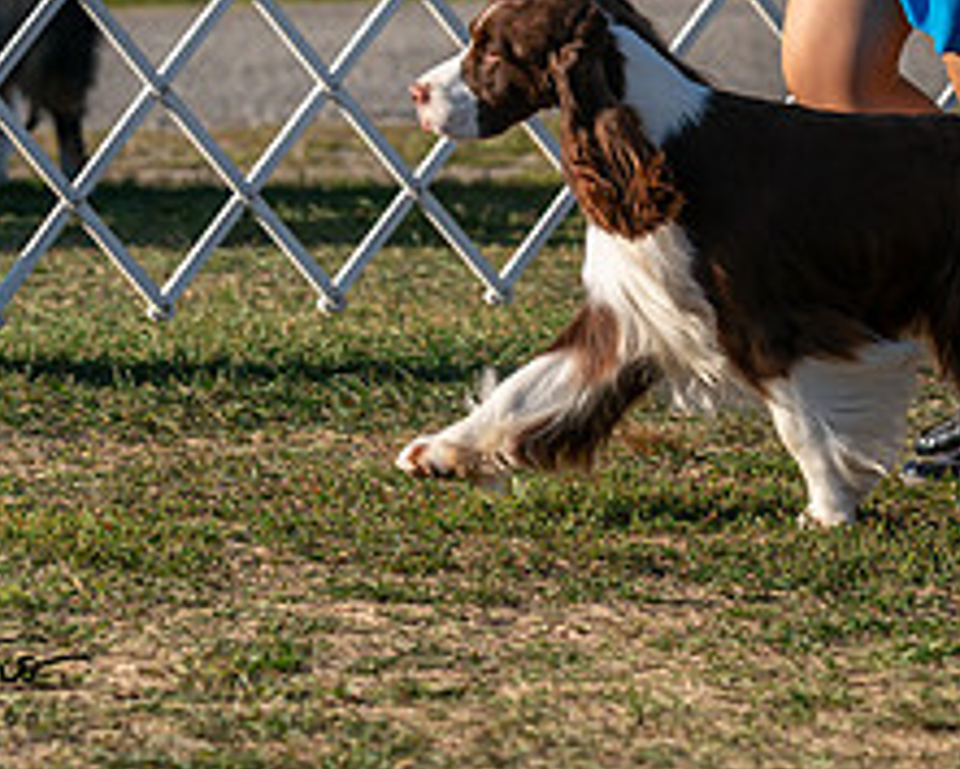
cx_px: 880
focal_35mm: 361
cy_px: -148
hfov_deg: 5.3
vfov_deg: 4.3
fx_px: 10261
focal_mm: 126
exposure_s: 1/1250
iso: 125
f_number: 4.5
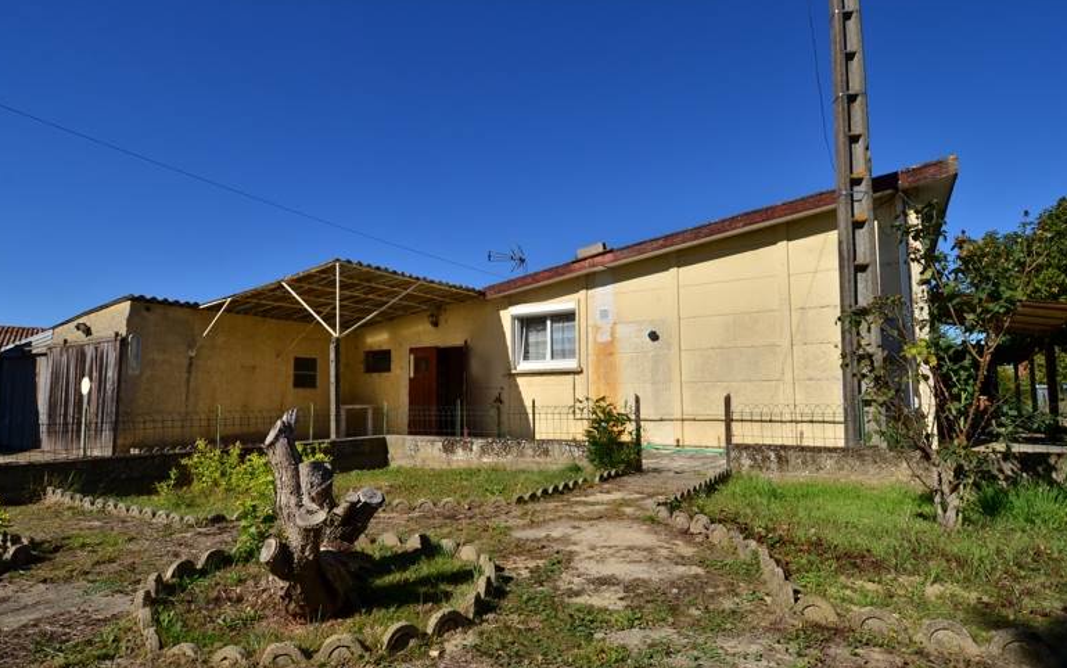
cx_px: 518
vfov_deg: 62.2
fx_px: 553
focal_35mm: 19
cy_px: 350
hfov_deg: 87.9
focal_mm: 12
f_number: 11
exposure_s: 1/1000
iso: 200
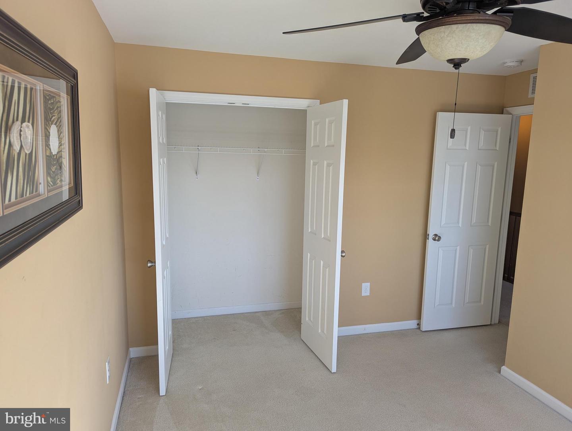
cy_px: 216
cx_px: 286
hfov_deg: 71.5
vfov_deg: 56.9
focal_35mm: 24
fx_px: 397
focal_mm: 6.81
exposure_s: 1/105
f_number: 1.85
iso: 52
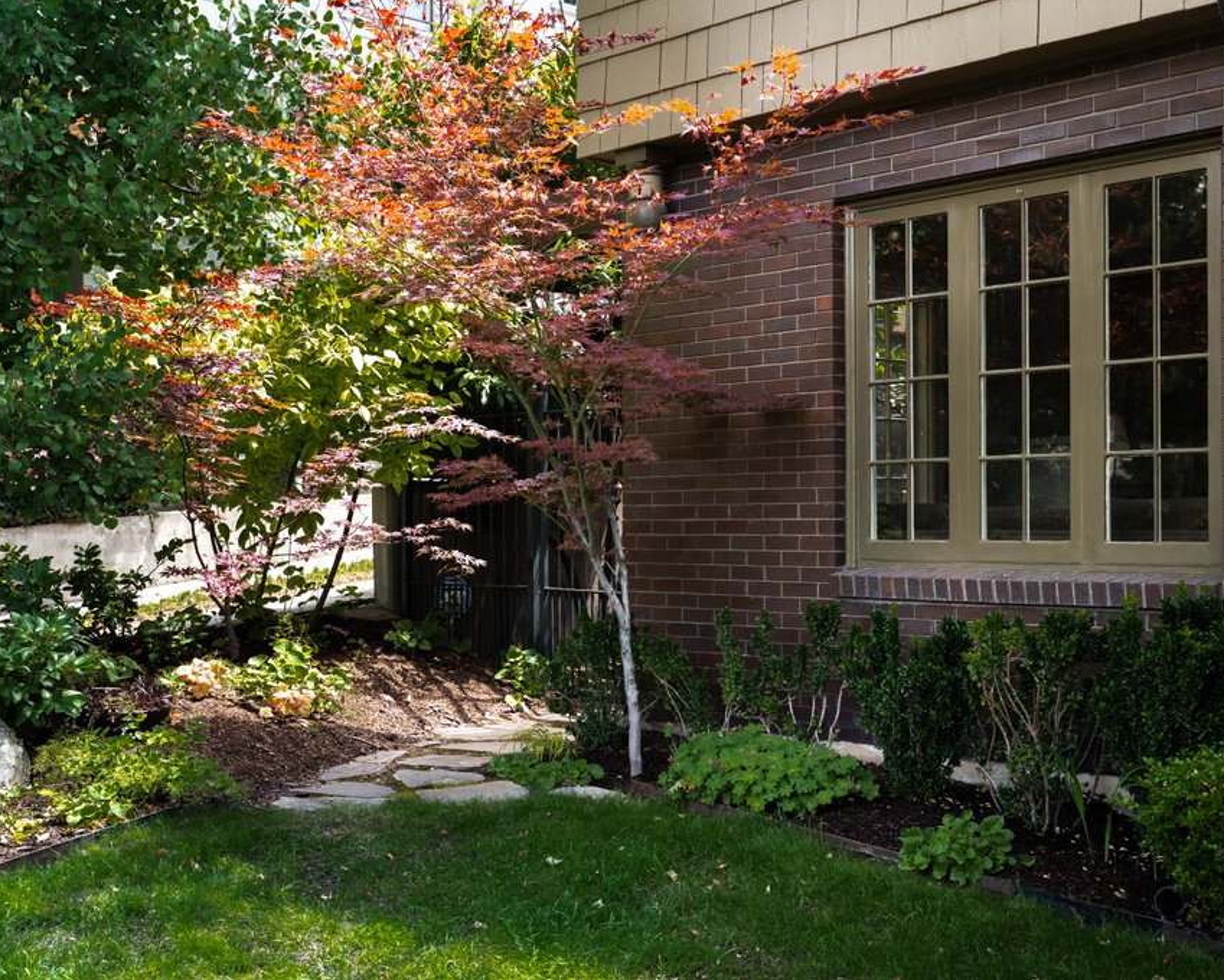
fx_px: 1558
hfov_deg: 42.9
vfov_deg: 34.9
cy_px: 489
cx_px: 633
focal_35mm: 43
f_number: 5
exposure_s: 1/80
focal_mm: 38
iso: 100
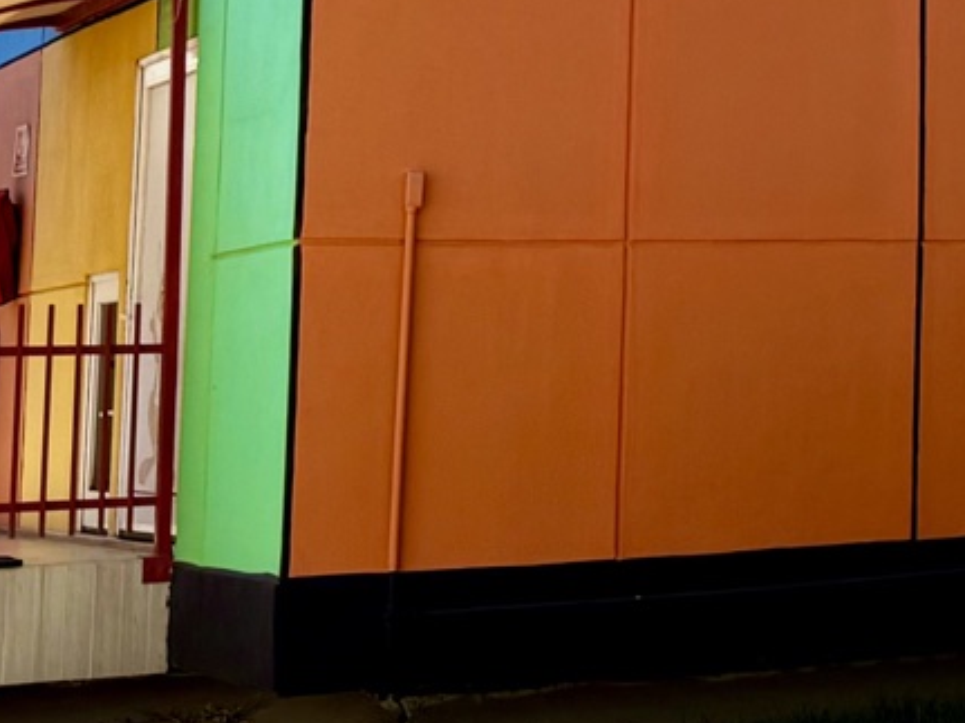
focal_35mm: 107
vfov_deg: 13.6
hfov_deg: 15.9
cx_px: 1688
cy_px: -51
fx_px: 2982
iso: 80
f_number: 1.78
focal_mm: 6.76
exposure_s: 1/3759
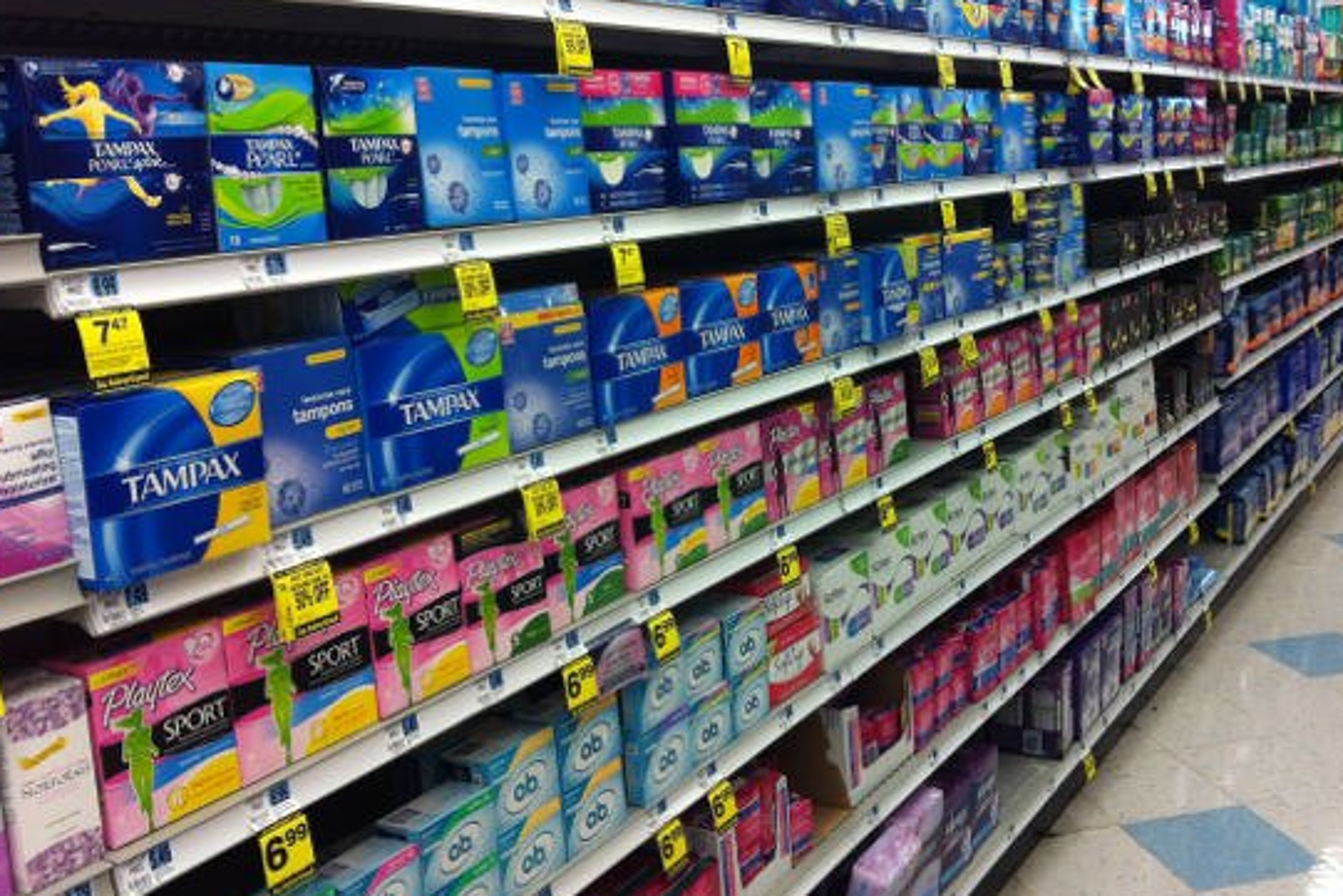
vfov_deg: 31.2
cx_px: 760
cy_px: 410
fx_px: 1604
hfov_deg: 45.3
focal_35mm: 43
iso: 100
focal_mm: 3.85
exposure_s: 1/30
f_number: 2.8
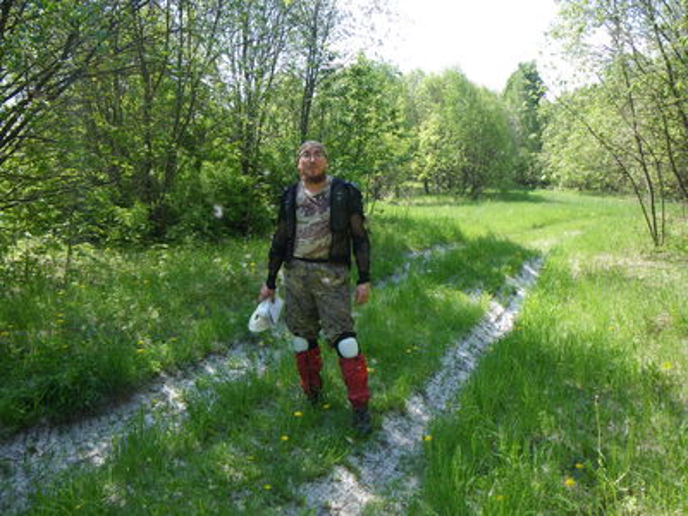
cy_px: 258
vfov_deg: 49.7
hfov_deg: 63.4
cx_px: 344
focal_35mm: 28
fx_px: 557
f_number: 3.5
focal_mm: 5
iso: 50
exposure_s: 1/125
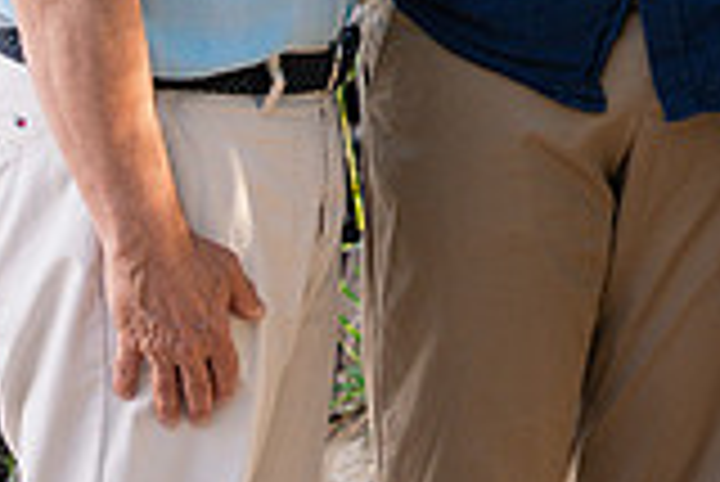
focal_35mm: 308
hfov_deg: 6.7
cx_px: 662
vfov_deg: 4.4
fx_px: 6165
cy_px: -349
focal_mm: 85
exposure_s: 1/500
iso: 800
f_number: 4.5
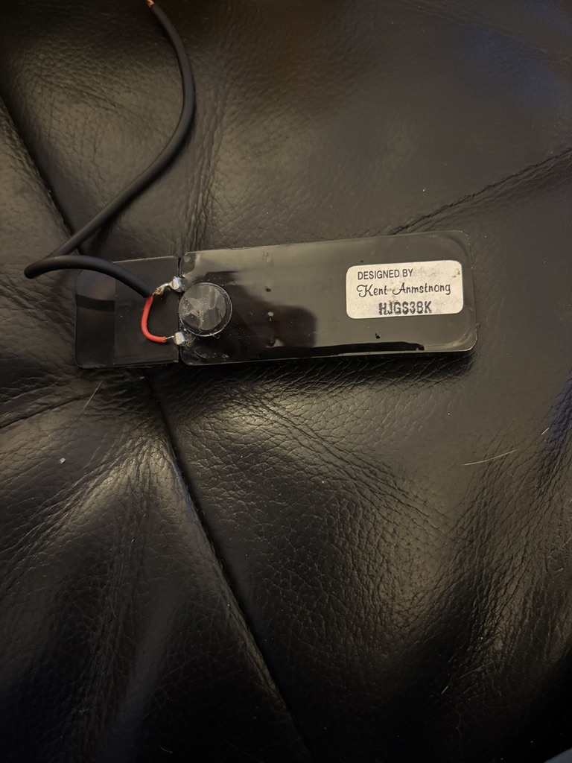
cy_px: 382
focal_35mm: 26
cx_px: 286
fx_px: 573
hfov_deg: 53.1
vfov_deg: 67.3
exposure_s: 1/15
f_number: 1.6
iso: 1250
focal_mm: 5.96
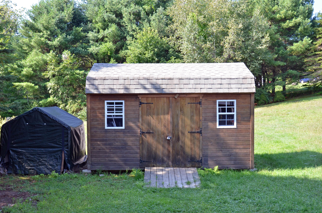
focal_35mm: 40
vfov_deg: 33.2
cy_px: 115
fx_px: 357
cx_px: 161
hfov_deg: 48.5
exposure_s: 1/125
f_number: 5.6
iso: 200
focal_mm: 24
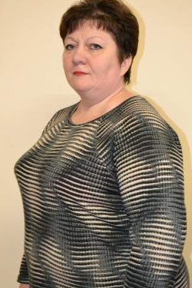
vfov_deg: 31.9
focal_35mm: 63
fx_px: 504
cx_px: 91
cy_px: 137
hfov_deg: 21.6
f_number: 5
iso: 3200
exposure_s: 1/60
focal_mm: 36
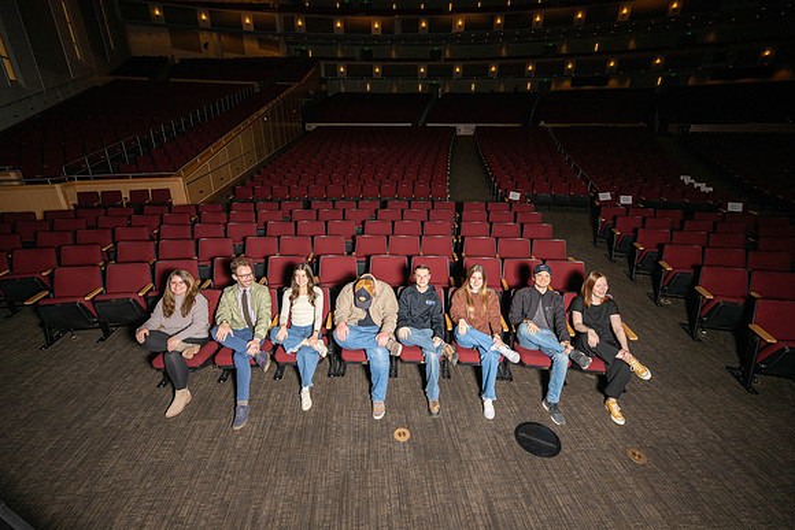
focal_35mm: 16
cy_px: 265
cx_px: 398
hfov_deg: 98.5
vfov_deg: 75.5
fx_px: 342
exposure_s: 1/160
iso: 400
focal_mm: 15.5
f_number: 5.6
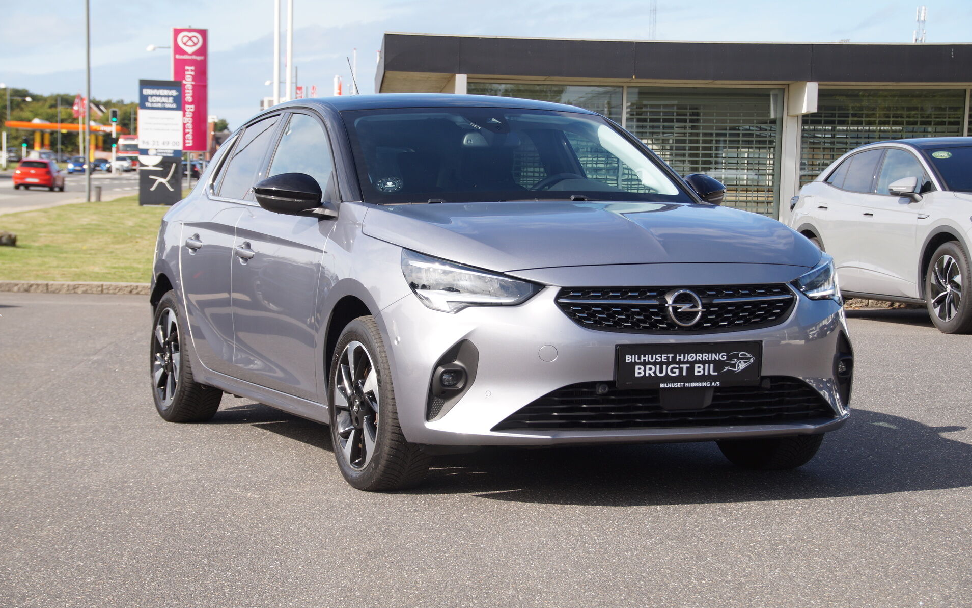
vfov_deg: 15.5
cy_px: 284
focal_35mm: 85
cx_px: 485
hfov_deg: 24.5
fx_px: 2239
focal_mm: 55
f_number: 7.1
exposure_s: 1/200
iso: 100
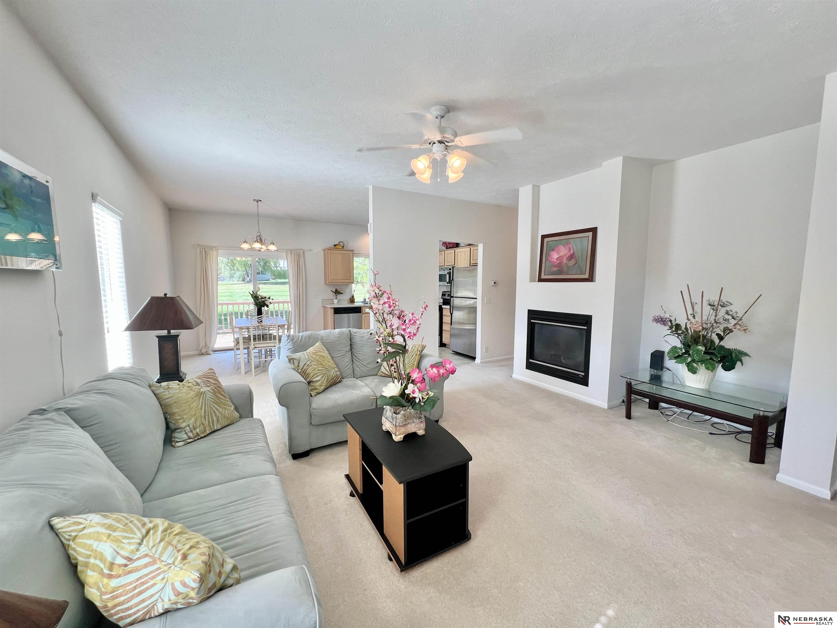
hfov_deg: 106.2
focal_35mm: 13
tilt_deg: -5.6
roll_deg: +0.4
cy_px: 314
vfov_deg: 89.9
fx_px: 314
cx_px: 418
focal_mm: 1.57
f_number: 1.8
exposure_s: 1/120
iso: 64
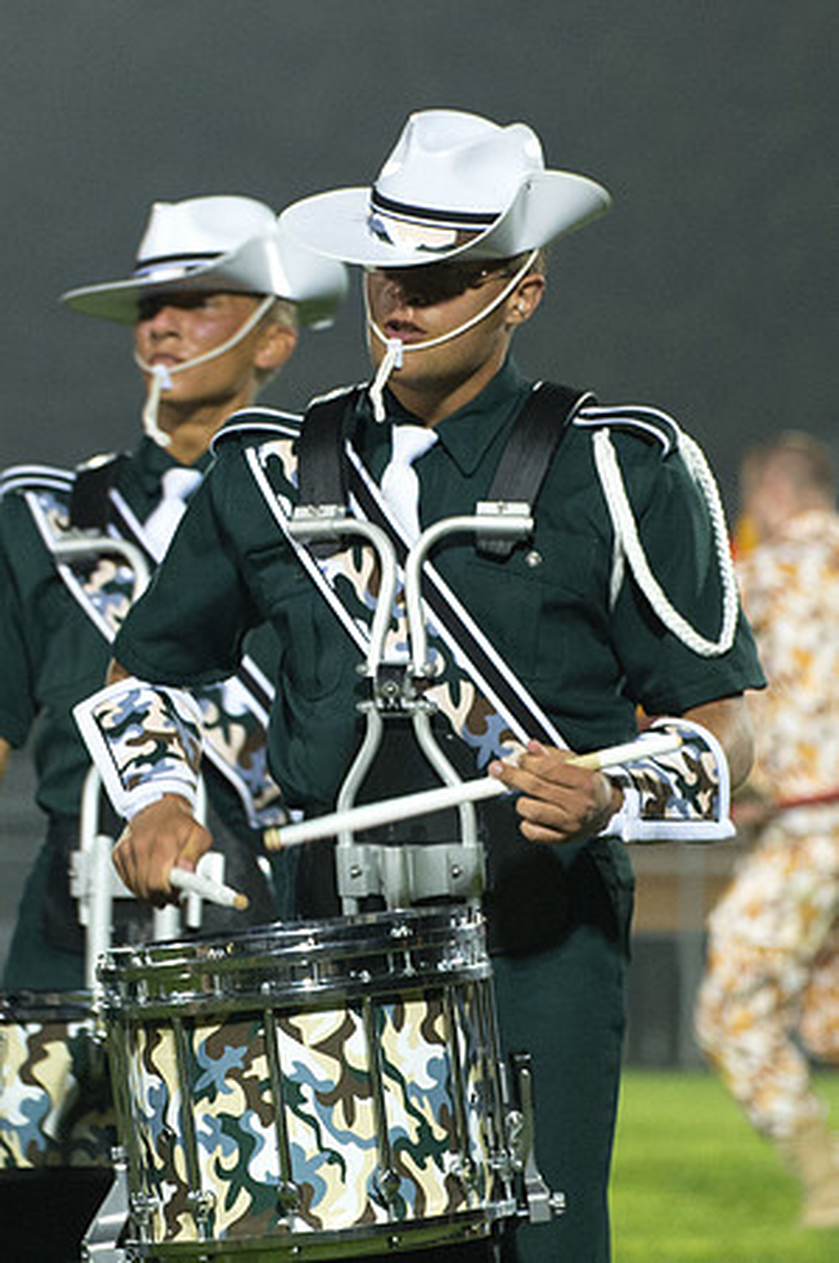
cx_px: 485
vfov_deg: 5.7
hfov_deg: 3.8
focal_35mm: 365
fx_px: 12785
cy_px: 687
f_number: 4.8
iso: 3600
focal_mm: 145
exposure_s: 1/160
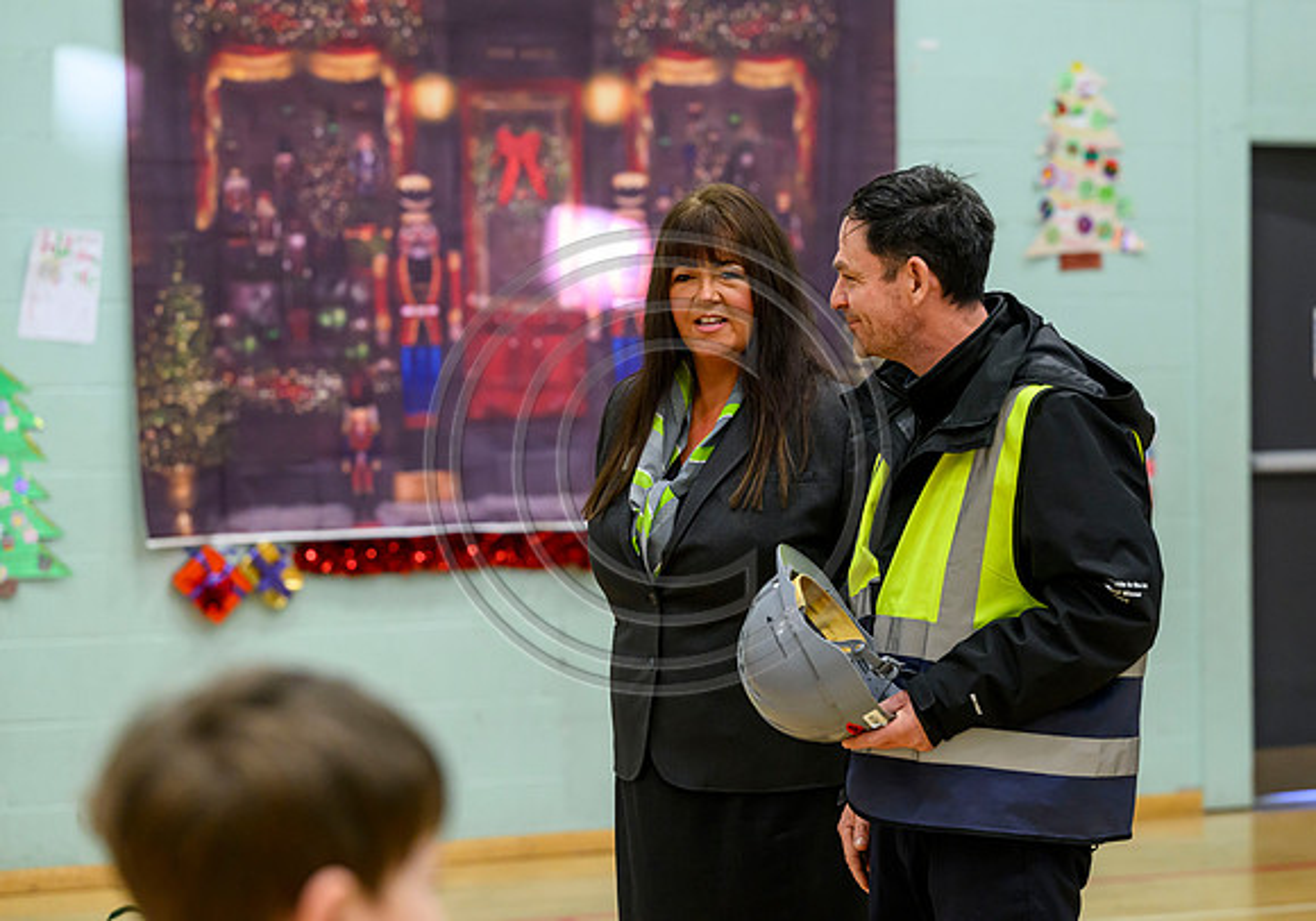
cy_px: 408
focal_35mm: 118
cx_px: 771
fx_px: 4366
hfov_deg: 17.1
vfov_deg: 12.0
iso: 3200
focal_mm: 102
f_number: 3.5
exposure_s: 1/250
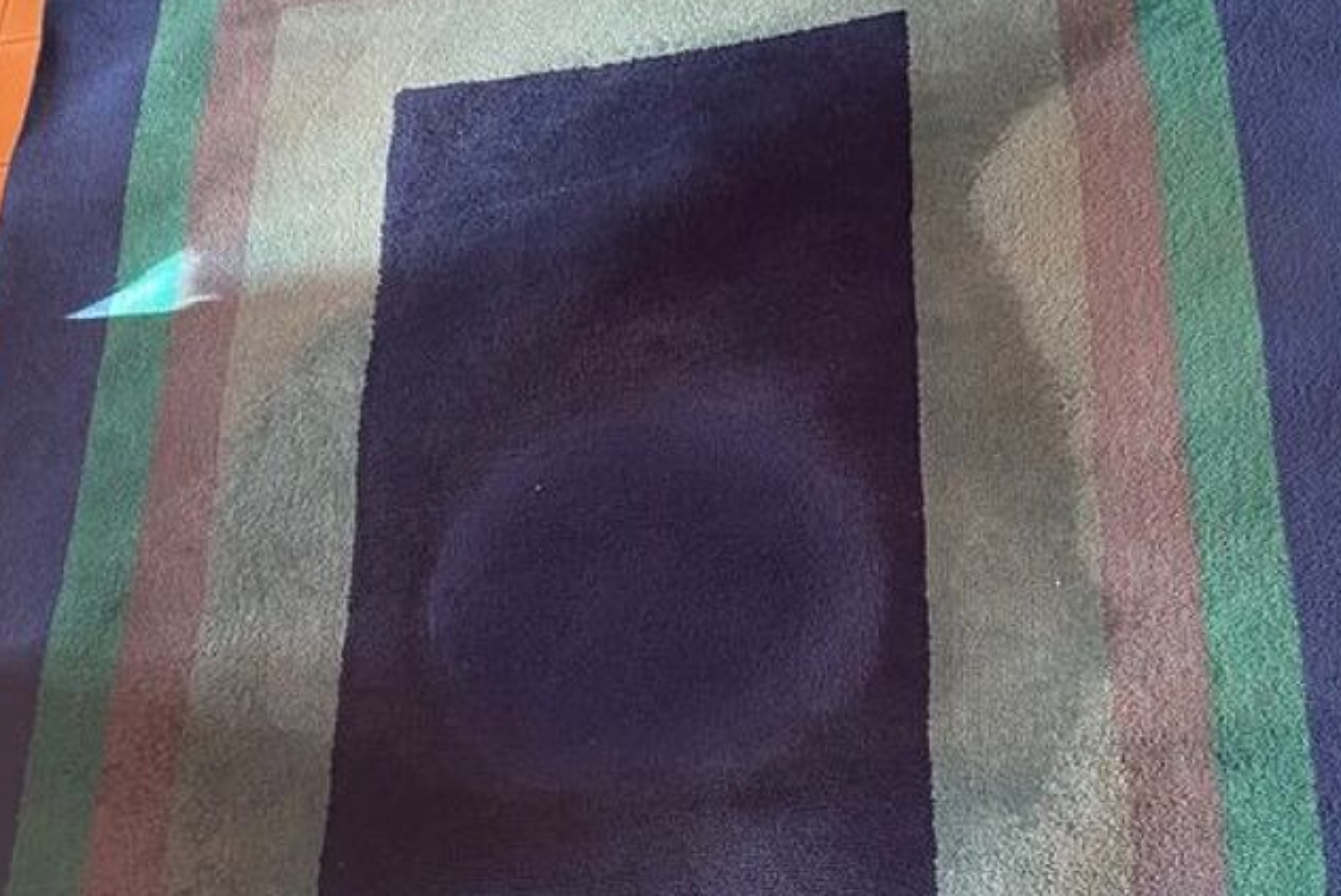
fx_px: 2124
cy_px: 850
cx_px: 666
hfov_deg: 35.0
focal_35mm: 57
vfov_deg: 23.0
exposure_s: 1/60
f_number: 1.6
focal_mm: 5.1
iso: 160
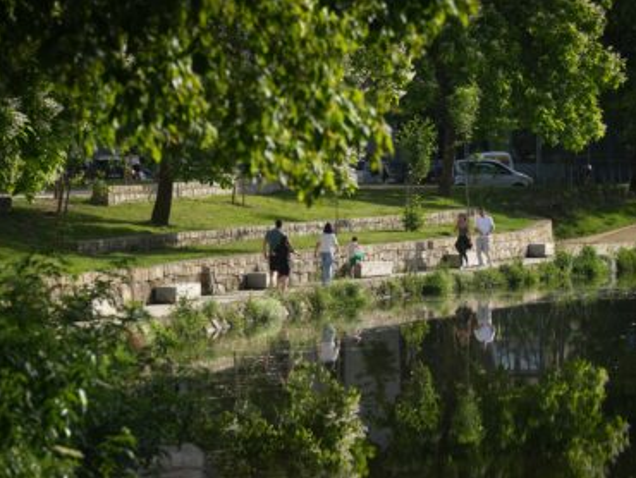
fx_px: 4008
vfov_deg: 6.8
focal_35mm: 218
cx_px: 347
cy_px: 239
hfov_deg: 9.1
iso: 1250
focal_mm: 200
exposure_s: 1/4000
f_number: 6.3
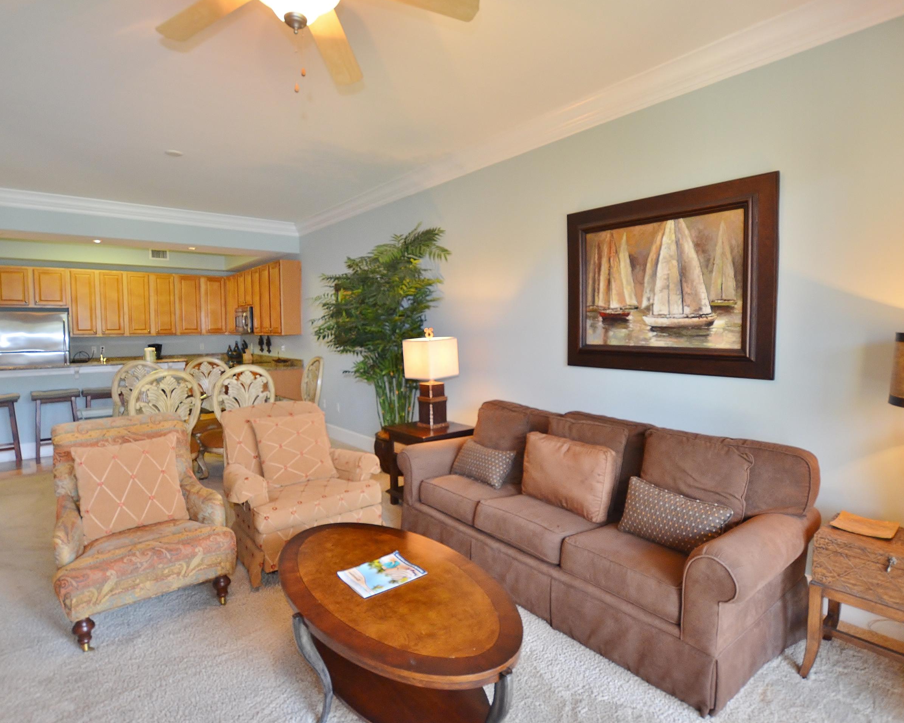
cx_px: 446
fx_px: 543
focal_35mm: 20
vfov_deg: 67.3
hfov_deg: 79.5
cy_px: 349
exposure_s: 1/60
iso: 800
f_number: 4
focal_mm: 11.5
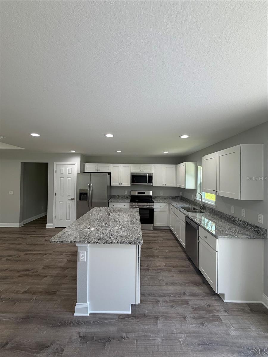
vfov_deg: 102.1
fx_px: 145
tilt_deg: +0.5
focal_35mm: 14
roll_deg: -1.7
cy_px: 178
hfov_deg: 85.7
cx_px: 134
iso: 125
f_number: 2.2
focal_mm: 2.22
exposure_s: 1/120
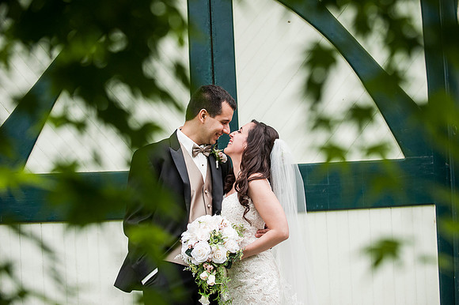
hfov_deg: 28.0
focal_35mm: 72
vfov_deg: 18.8
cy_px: 151
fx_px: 921
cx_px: 234
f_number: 4
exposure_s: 1/2000
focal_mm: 70
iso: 800
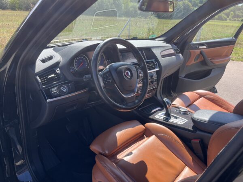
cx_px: 122
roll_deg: -5.1
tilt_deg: -23.9
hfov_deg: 67.3
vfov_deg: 53.1
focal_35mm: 26
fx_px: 183
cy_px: 91
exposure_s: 1/845
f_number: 1.6
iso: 50
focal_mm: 5.1
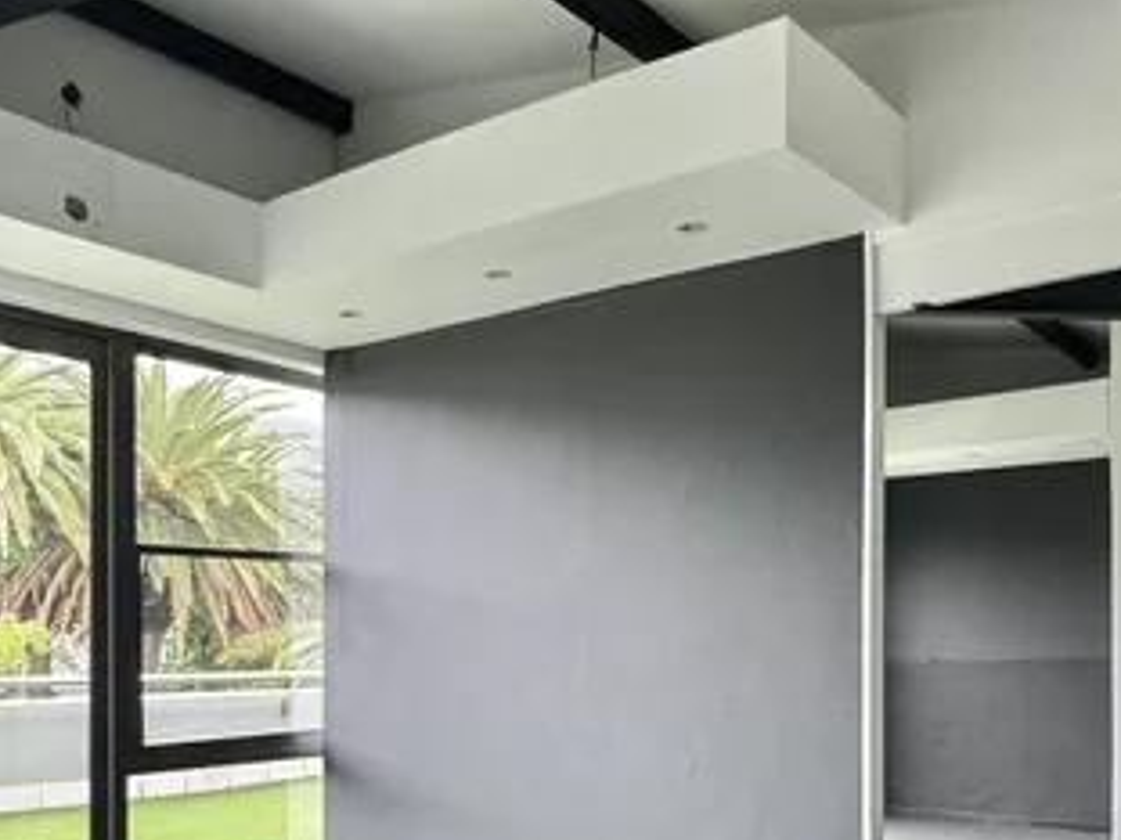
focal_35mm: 36
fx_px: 1165
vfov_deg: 38.4
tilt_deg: +0.0
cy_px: 649
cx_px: 570
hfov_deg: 51.4
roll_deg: -0.7
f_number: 2.2
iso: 125
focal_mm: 2.22
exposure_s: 1/99
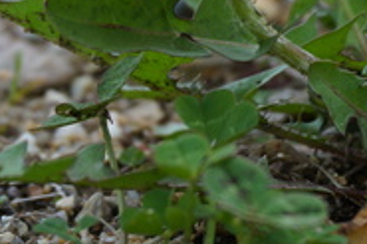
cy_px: -78
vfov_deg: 9.2
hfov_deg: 13.6
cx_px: 472
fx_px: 1487
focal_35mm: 146
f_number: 5.6
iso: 100
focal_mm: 30
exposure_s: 1/80
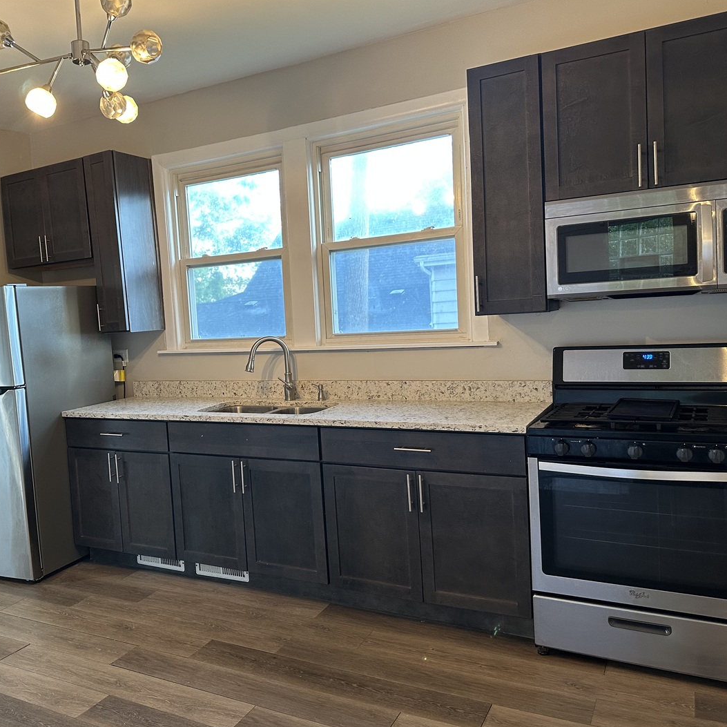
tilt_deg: -4.6
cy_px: 364
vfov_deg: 55.6
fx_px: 689
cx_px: 266
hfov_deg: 54.9
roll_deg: +3.3
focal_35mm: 29
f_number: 1.78
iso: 200
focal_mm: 6.86
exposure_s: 1/60
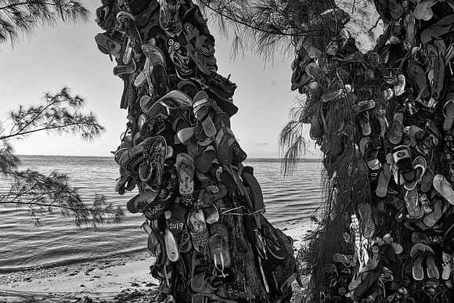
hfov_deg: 73.7
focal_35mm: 24
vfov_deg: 53.2
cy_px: 152
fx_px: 303
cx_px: 227
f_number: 13
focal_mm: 16
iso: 320
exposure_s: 1/200
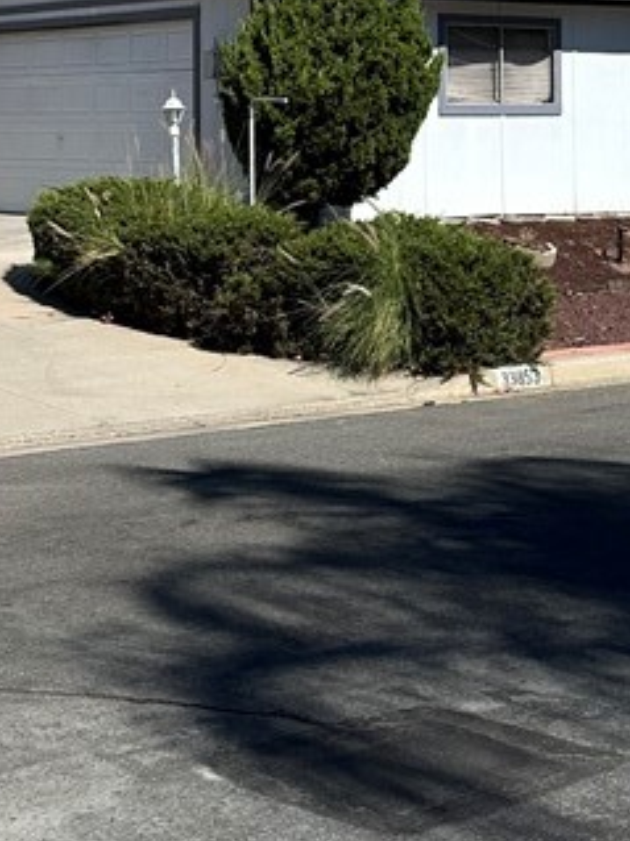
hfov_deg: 18.6
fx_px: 1870
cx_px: 0
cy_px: 87
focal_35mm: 77
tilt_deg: +0.5
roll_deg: +0.1
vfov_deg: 24.6
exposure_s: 1/6211
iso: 80
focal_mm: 6.86
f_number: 1.78
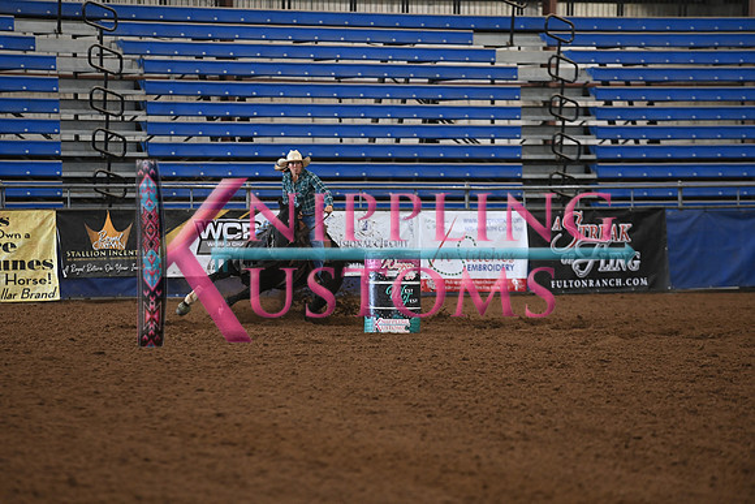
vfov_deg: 6.9
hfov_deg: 10.3
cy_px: 252
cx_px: 378
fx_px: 4195
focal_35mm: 200
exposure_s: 1/250
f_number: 4
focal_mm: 200
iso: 2500
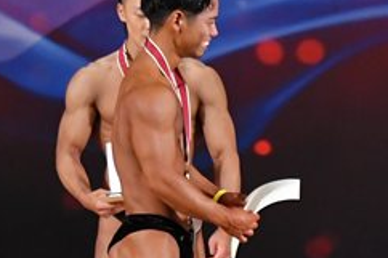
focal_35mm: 587
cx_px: 578
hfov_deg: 3.5
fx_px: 6322
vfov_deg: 2.3
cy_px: 213
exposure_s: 1/400
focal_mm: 122
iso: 3200
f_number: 5.6
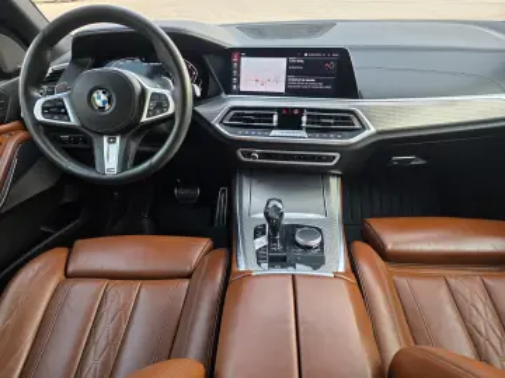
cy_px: 189
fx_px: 336
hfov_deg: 73.9
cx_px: 252
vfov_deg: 58.9
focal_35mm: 23
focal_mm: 6.3
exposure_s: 1/180
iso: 80
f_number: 1.7
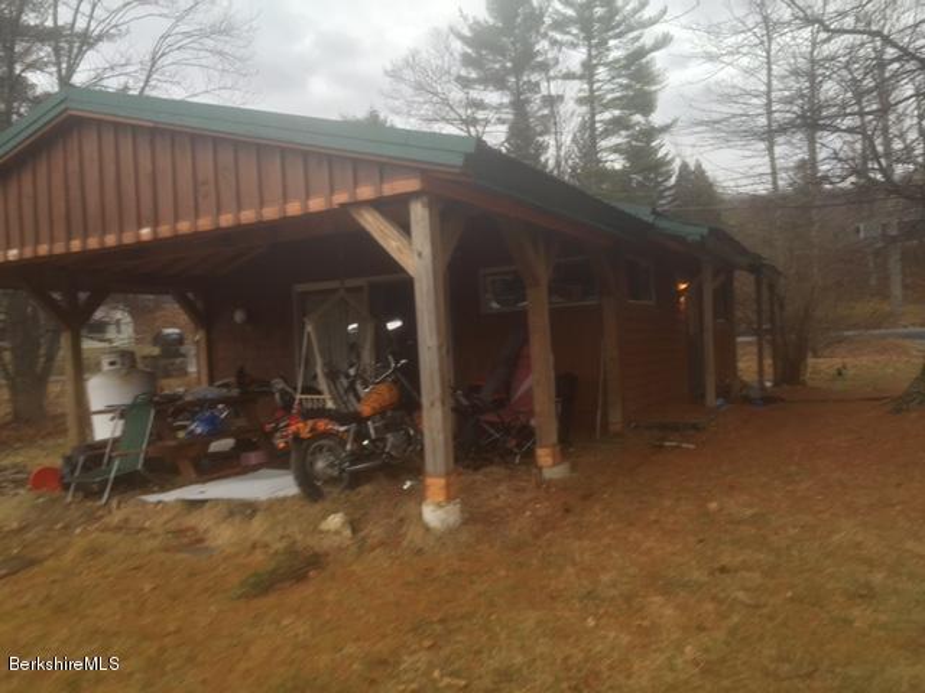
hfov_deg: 61.7
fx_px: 775
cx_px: 462
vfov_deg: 48.2
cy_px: 346
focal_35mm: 29
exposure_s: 1/40
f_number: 2.2
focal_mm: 4.15
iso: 32
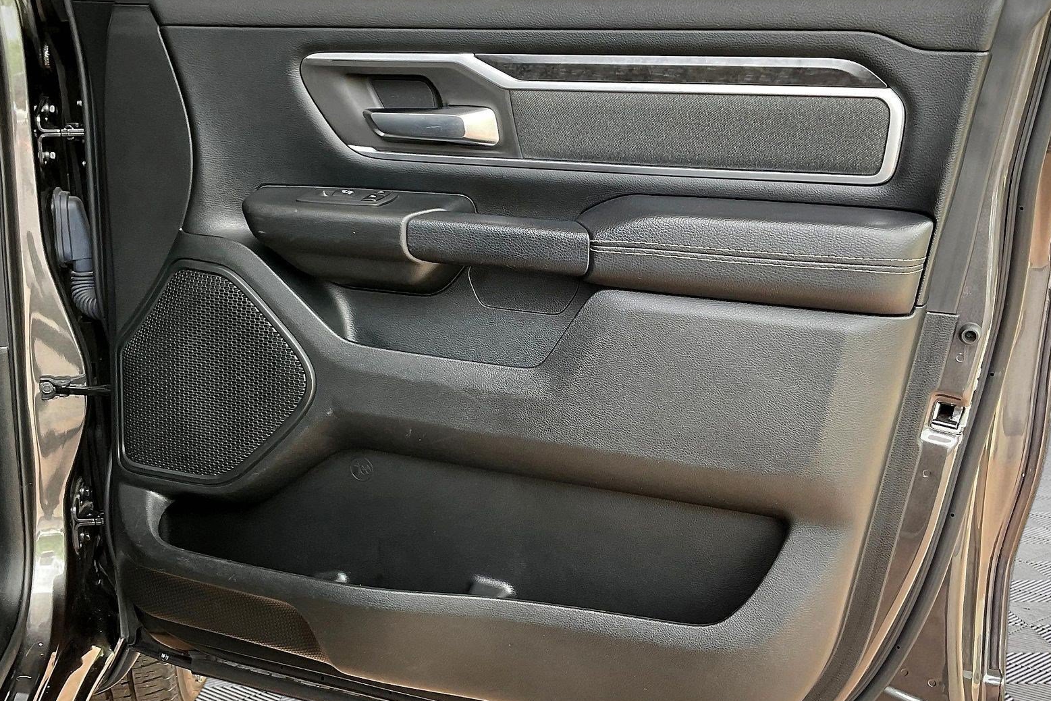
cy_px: 325
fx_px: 905
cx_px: 535
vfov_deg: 42.3
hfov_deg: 60.3
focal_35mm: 31
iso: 40
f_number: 1.8
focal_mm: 3
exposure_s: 1/122
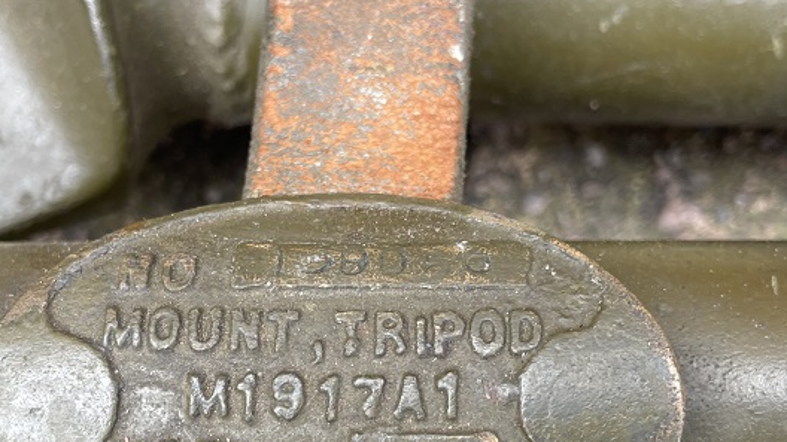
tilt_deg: -79.6
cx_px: 365
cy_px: 339
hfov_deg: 41.3
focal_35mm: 50
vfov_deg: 23.7
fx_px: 1043
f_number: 1.6
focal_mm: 4.2
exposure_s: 1/127
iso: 32
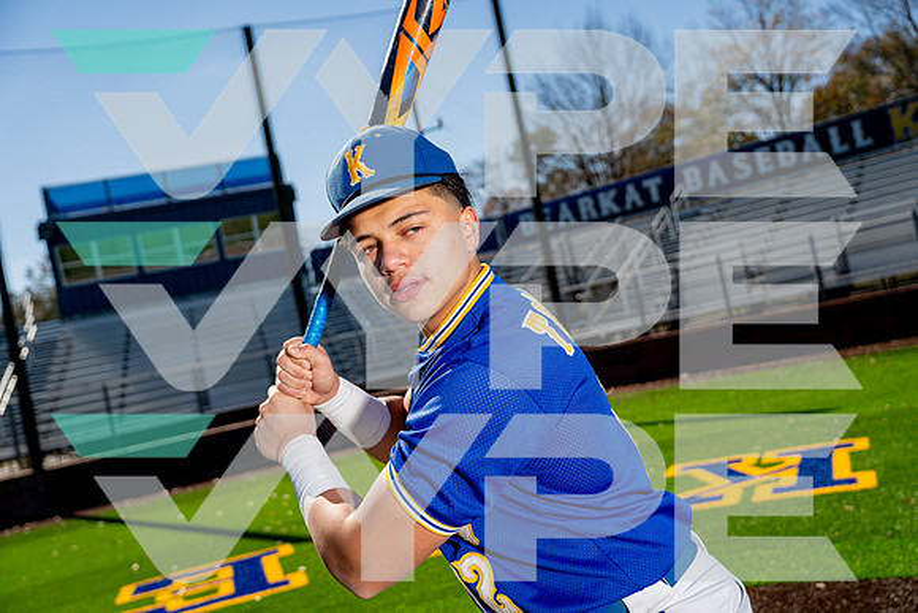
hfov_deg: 50.7
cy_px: 306
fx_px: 969
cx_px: 459
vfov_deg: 35.1
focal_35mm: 38
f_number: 4
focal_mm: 38
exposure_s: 1/2000
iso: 100
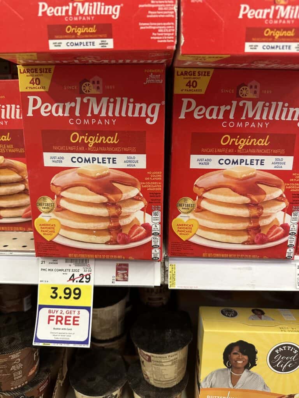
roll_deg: +0.0
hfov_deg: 56.8
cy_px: 199
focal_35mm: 24
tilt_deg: -17.3
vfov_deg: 71.6
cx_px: 150
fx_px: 276
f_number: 1.78
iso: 320
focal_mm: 6.86
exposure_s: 1/60
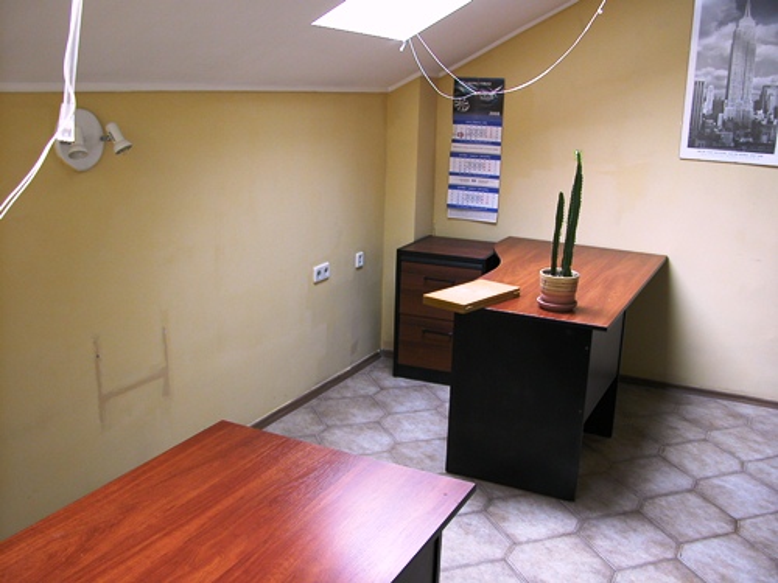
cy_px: 292
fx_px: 787
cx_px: 389
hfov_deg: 52.6
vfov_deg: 40.7
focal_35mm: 35
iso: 100
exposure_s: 1/12.6
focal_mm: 8.9
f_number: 2.8
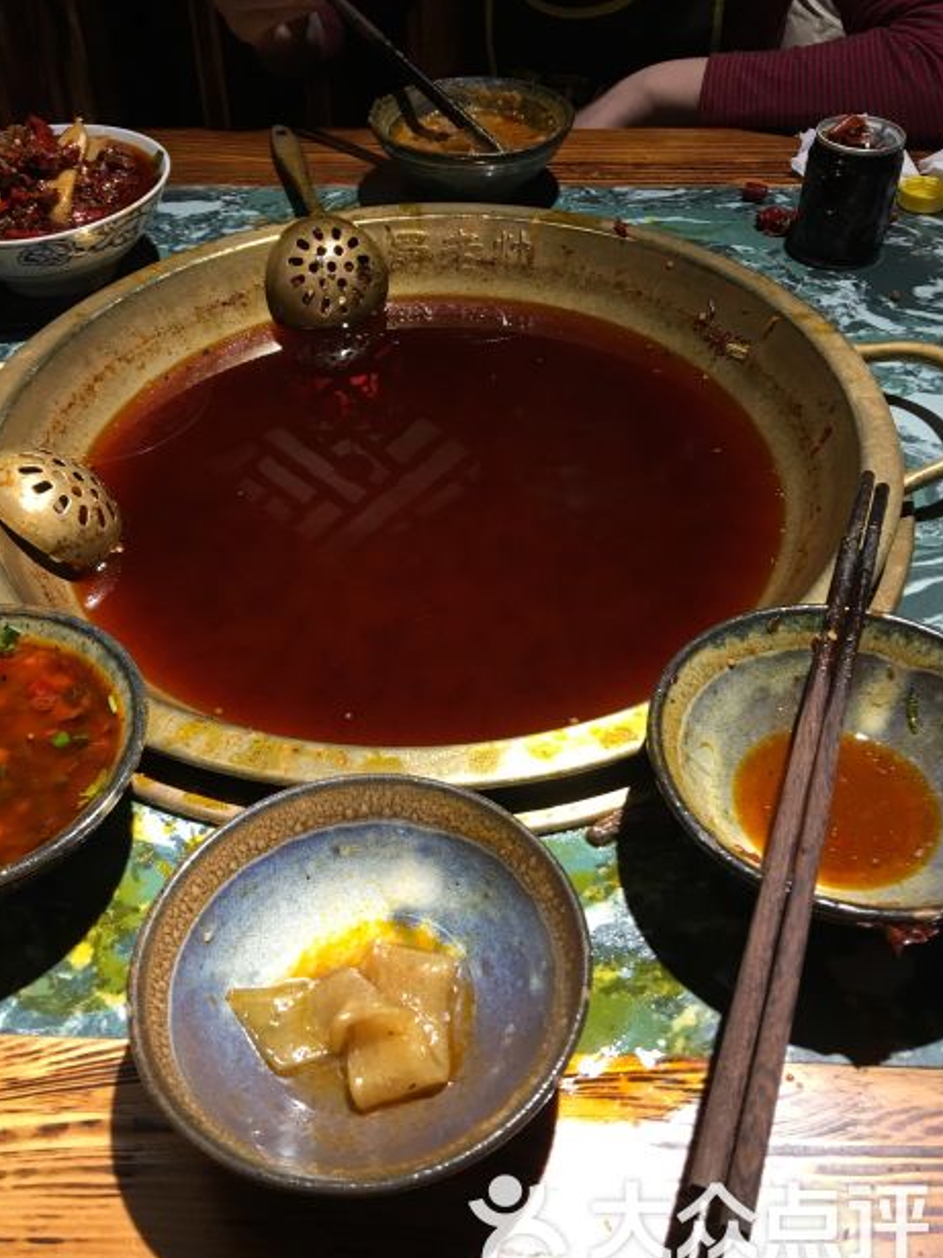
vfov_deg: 55.4
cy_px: 614
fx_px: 1199
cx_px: 445
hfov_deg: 42.9
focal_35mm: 33
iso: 40
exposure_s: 1/17
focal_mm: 4.15
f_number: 2.2
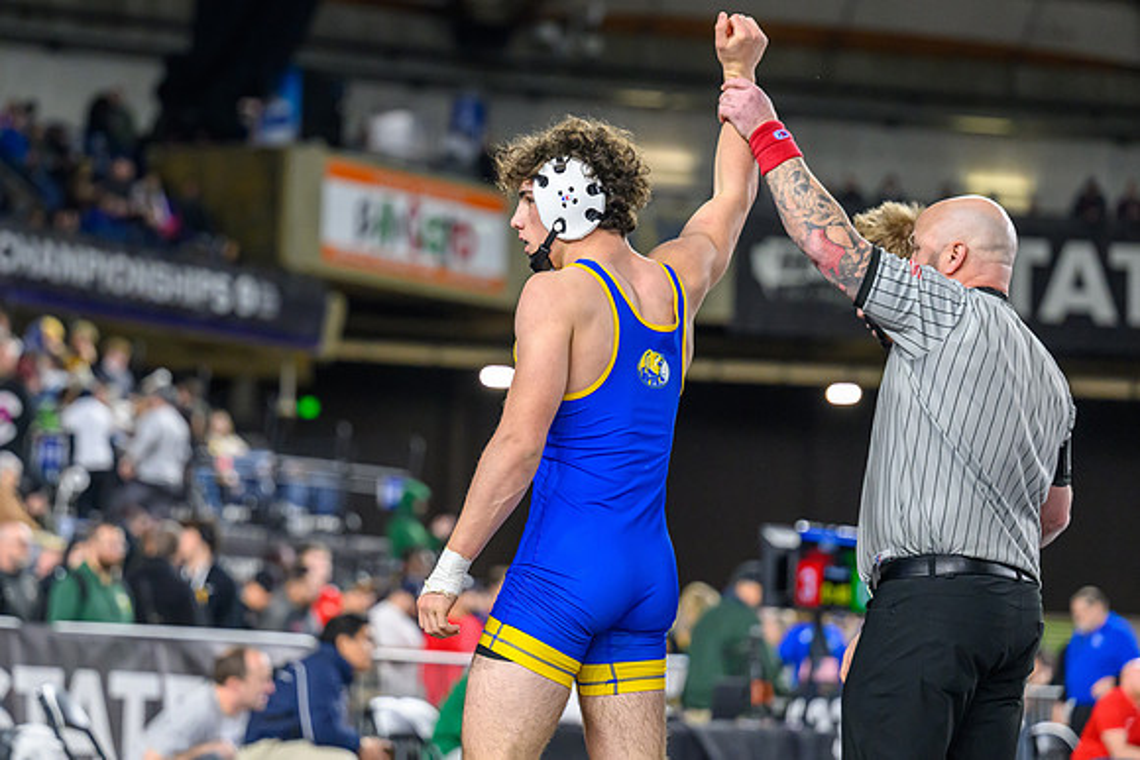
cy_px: 345
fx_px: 4049
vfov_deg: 10.7
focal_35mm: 128
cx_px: 446
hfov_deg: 16.0
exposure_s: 1/800
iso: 3600
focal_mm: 105
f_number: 2.8
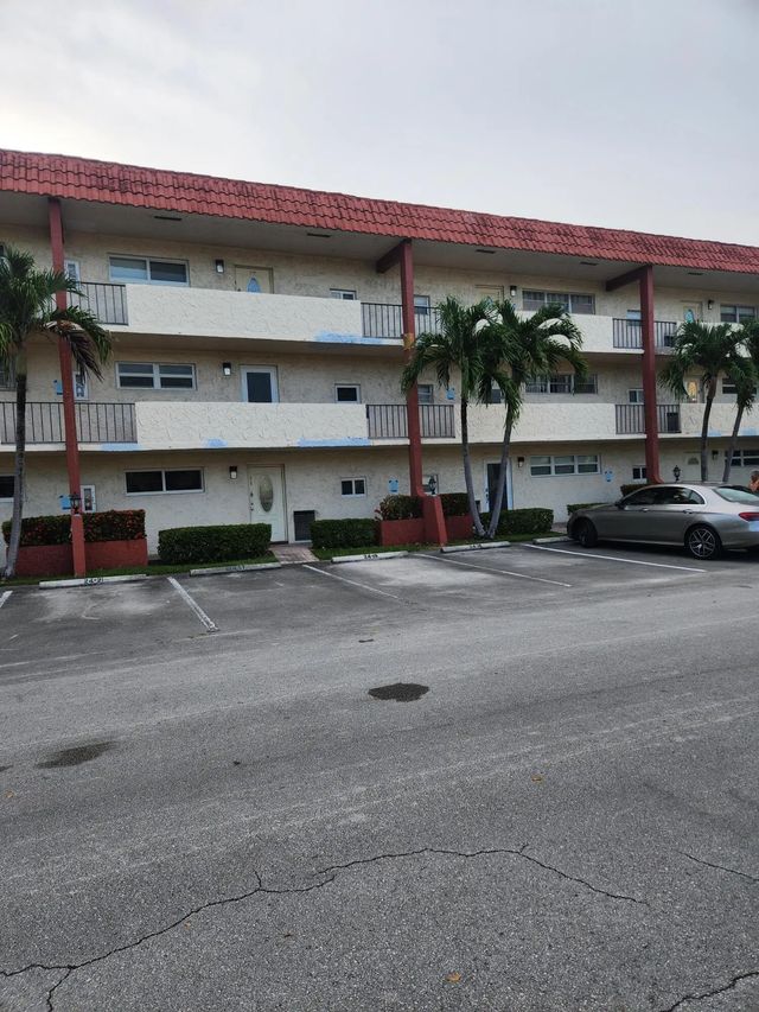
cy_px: 506
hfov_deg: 58.9
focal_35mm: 23
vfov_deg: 73.9
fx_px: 672
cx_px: 380
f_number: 1.8
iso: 20
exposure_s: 1/180
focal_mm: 5.4
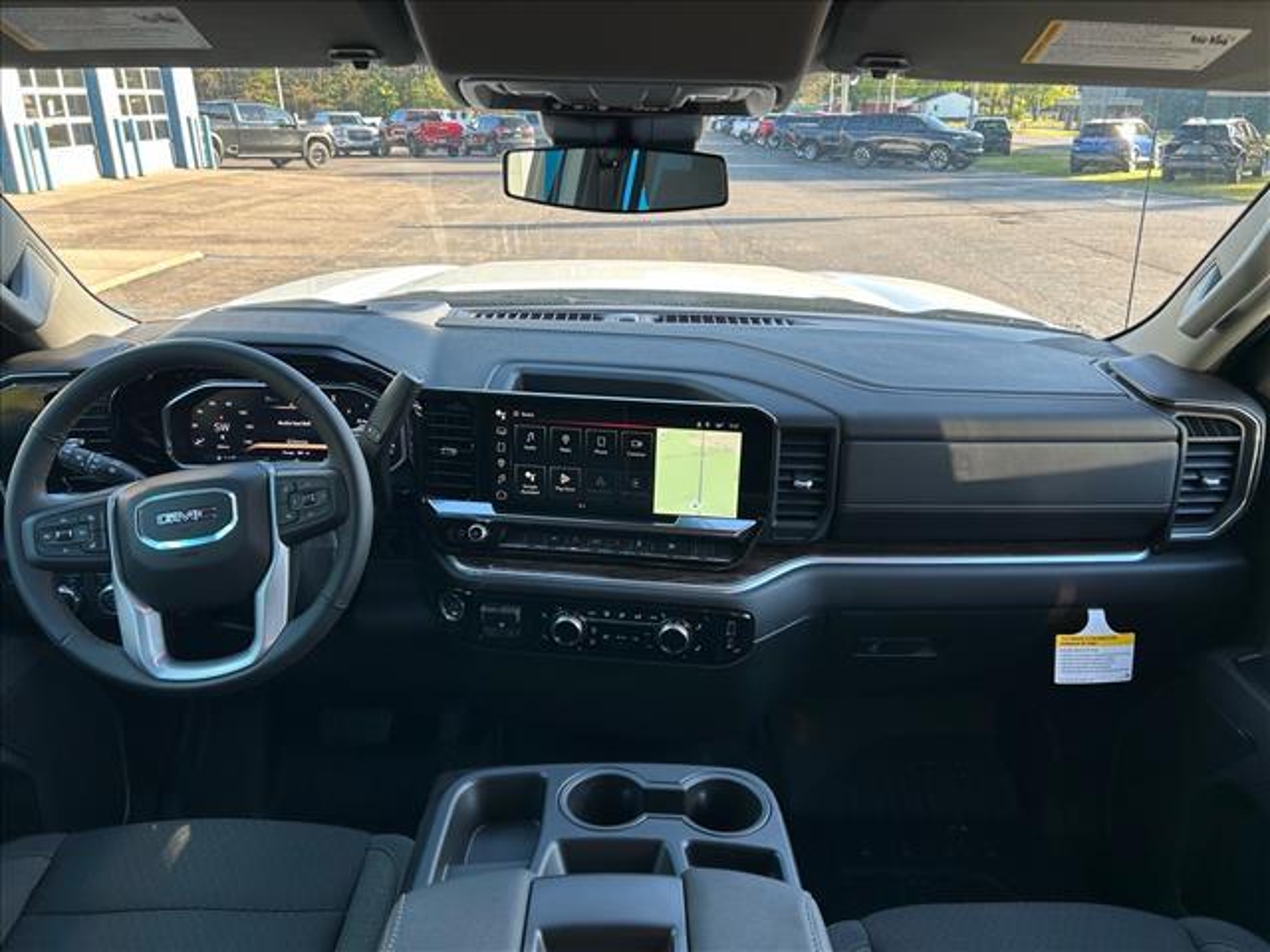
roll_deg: +0.3
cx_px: 635
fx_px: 954
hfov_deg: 67.3
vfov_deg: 53.1
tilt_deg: -22.1
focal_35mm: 26
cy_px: 476
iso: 40
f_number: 1.5
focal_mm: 5.7
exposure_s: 1/163
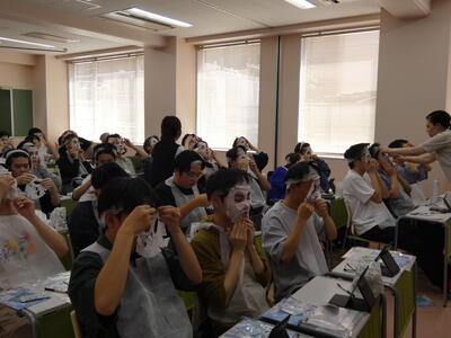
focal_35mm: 32
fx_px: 417
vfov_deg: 44.2
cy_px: 169
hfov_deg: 56.8
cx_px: 226
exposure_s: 1/125
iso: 80
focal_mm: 5.8
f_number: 3.4
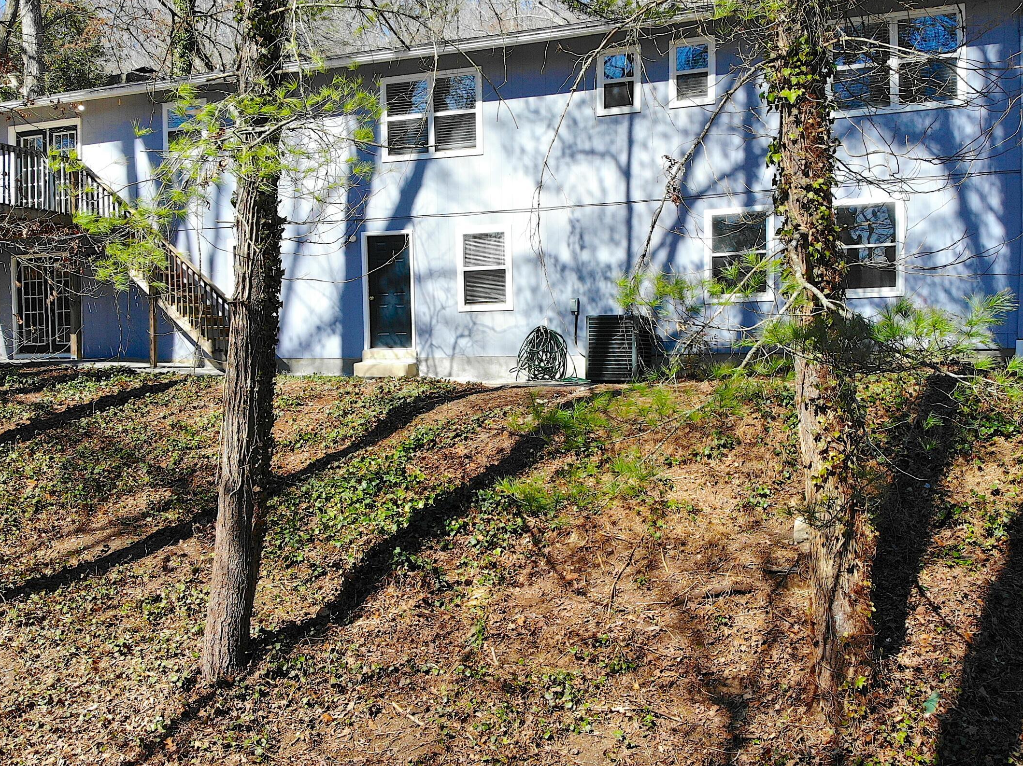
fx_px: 1004
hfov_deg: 53.9
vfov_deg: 41.8
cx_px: 540
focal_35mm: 34
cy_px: 385
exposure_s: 1/421
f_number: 2.8
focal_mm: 4.5
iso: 100
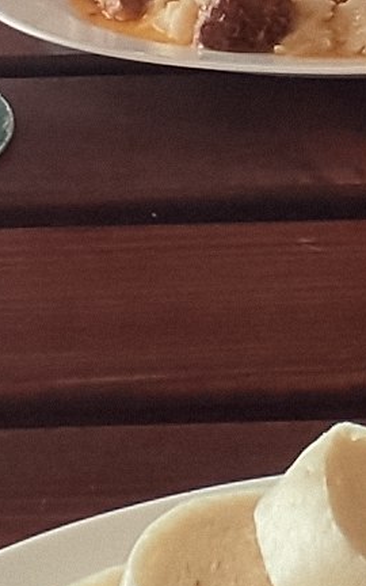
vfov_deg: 17.1
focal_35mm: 120
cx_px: 384
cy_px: 52
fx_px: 1915
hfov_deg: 10.8
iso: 51
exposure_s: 1/100
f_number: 2.2
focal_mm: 1.6
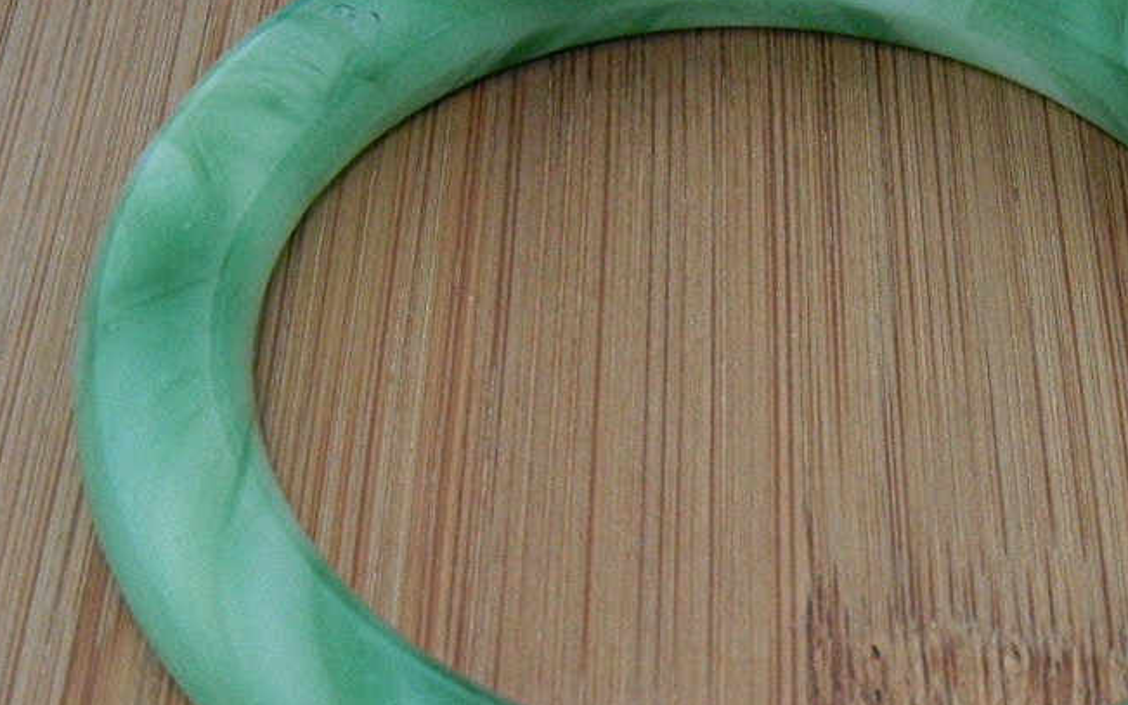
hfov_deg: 27.3
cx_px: 771
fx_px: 2306
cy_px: 449
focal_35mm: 75
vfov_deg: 17.4
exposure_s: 1/30
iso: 800
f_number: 7.6
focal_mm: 8.1
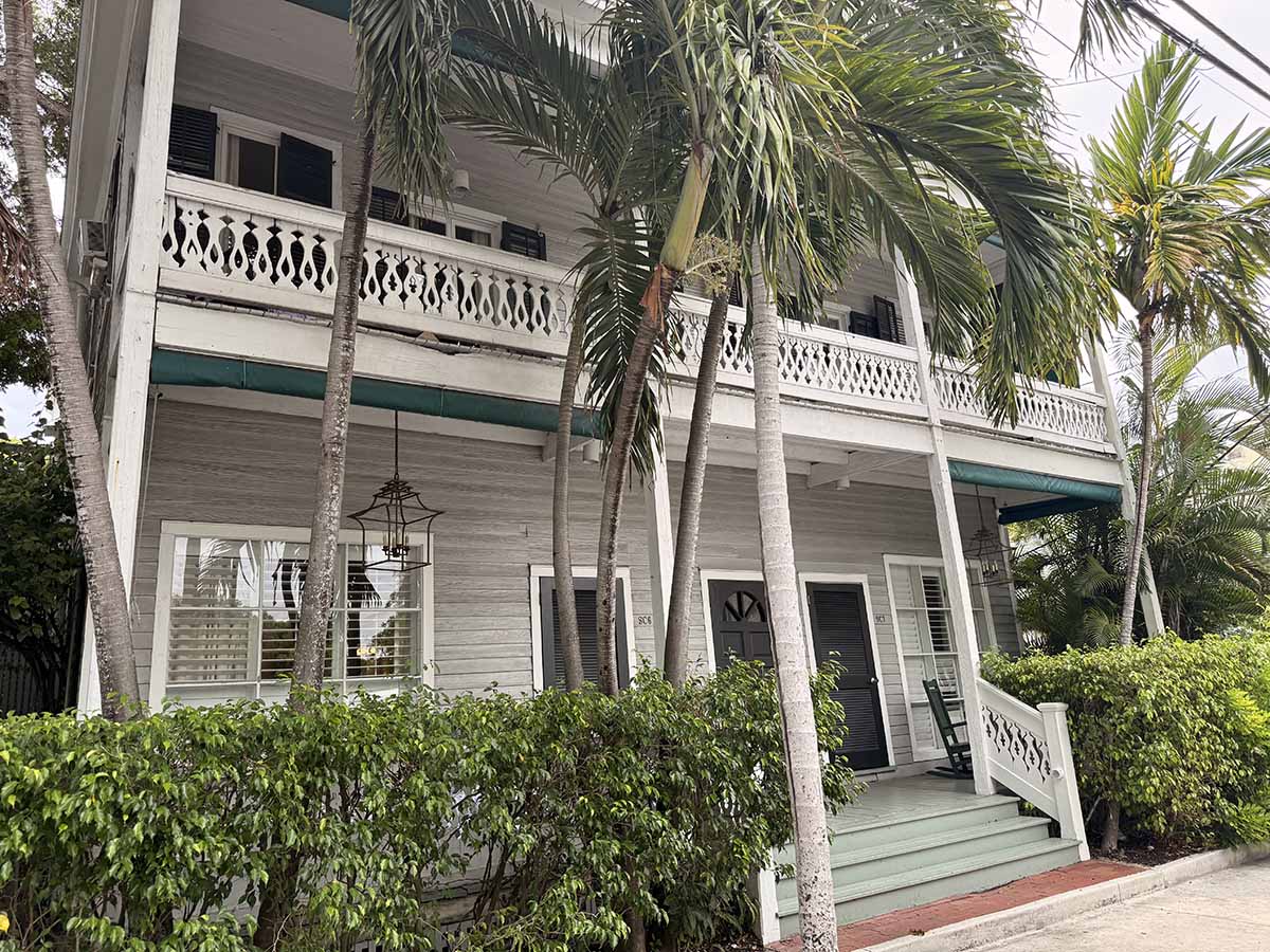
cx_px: 635
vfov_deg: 56.8
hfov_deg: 71.6
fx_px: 881
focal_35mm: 24
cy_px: 476
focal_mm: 6.76
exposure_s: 1/1250
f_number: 1.78
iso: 100
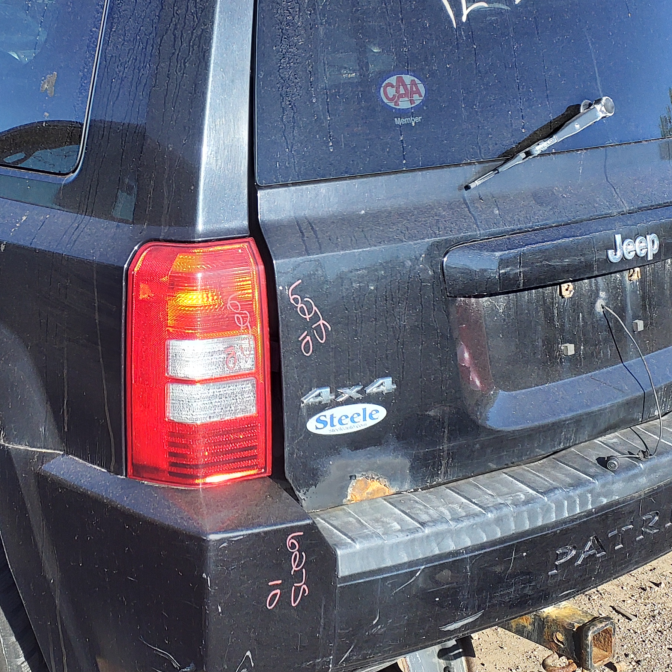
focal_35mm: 53
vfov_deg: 32.0
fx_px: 1164
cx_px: 178
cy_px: 234
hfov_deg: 31.7
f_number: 1.9
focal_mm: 3.58
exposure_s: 1/313
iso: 40
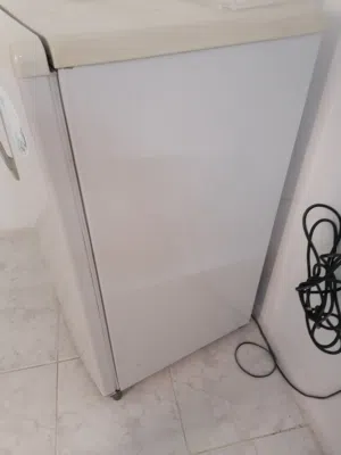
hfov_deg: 51.4
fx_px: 355
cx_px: 170
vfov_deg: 65.3
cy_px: 228
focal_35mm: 27
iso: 500
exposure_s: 1/25
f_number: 1.8
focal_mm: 5.3
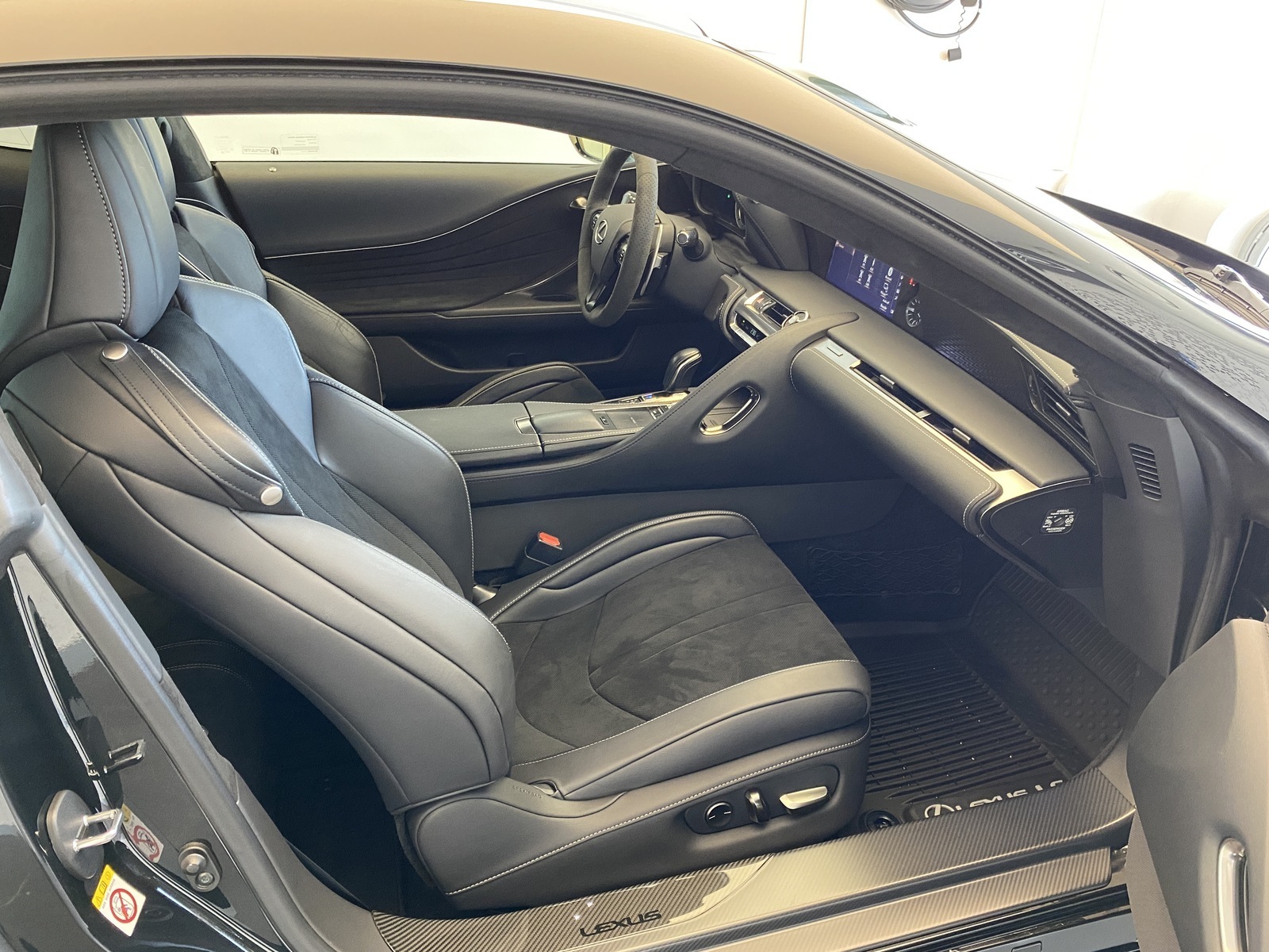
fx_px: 953
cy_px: 476
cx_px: 634
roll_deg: +0.4
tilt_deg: -27.0
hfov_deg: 67.3
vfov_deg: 53.1
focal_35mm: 26
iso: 400
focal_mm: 4.25
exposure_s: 1/60
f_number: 1.8
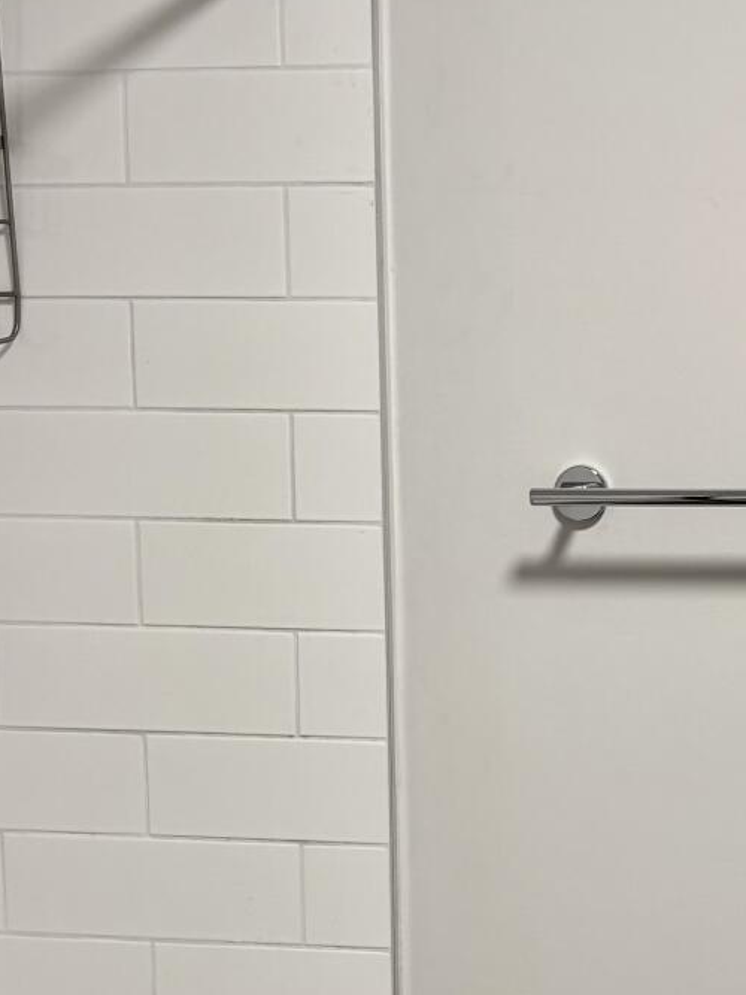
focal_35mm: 78
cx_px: 731
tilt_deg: -8.5
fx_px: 2242
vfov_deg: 24.8
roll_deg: +0.0
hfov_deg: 18.4
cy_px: 713
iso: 80
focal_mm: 5.96
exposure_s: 1/60
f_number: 1.6
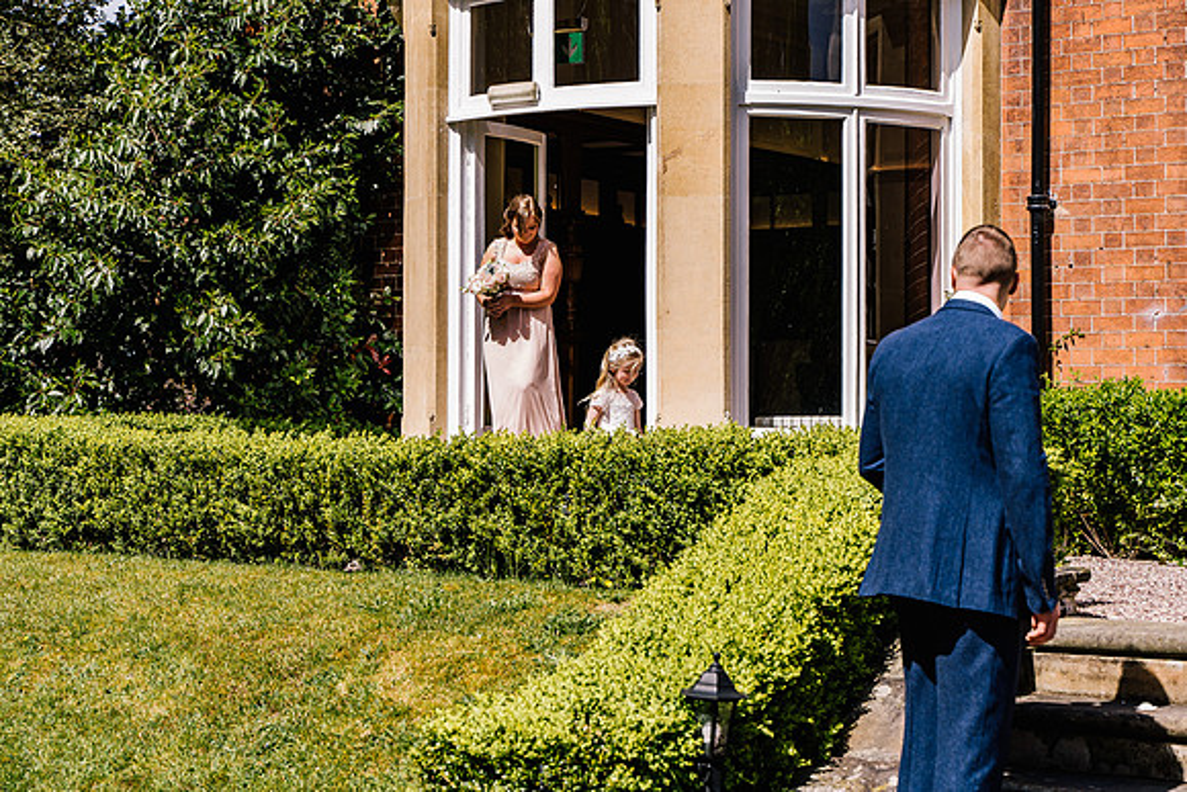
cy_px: 396
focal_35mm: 68
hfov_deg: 29.6
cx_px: 594
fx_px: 2247
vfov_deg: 20.0
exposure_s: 1/640
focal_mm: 67
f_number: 5
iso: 160
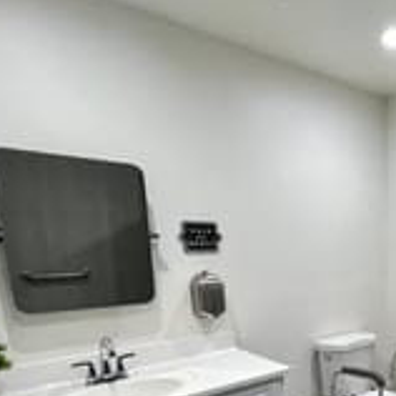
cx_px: 388
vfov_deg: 51.6
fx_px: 375
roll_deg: +1.0
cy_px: 326
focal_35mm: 29
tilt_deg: -10.7
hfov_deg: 47.1
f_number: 1.8
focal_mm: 1.57
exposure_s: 1/120
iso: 160
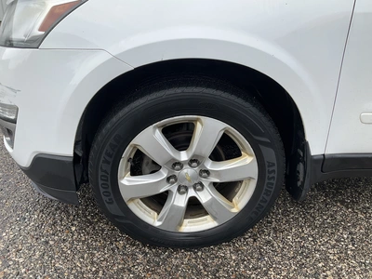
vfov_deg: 48.2
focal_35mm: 29
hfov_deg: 61.7
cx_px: 186
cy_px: 140
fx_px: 312
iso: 25
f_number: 1.8
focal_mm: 3
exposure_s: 1/869
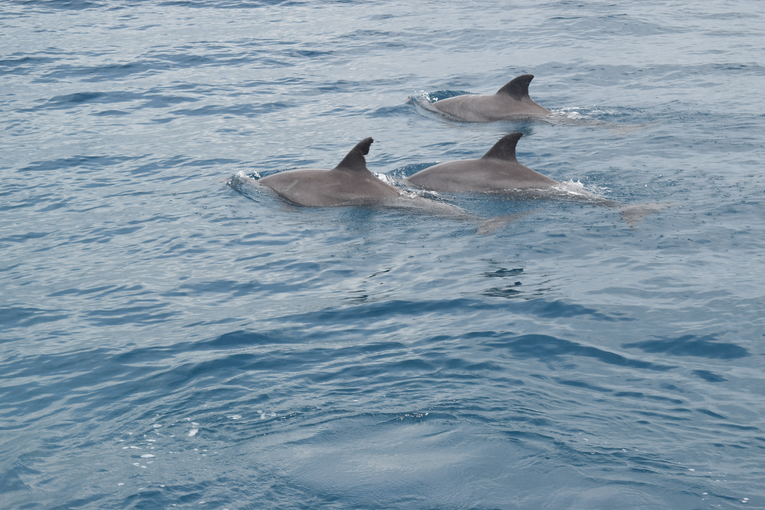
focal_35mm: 82
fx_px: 1753
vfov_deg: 16.6
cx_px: 382
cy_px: 255
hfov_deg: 24.6
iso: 100
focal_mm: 55
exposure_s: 1/200
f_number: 9
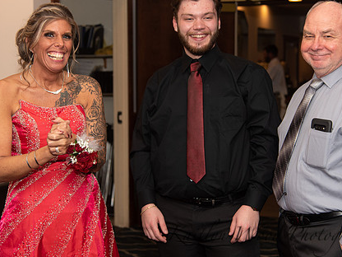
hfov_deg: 29.0
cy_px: 107
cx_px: 168
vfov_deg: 21.9
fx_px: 662
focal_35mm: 67
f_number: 4
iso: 800
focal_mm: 50
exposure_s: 1/200
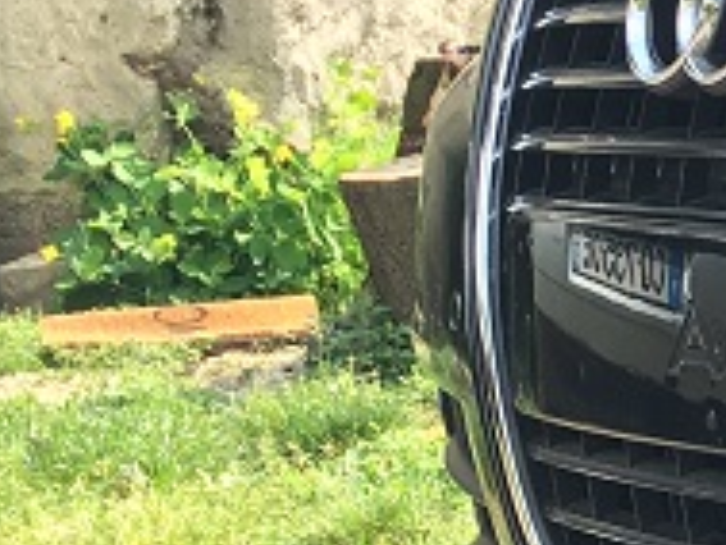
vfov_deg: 9.4
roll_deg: +0.5
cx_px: 1598
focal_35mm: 157
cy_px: 491
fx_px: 3295
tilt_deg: -8.9
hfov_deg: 11.0
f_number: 2.2
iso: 25
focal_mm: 4.15
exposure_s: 1/299
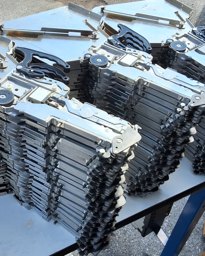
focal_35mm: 43
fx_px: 326
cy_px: 141
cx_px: 90
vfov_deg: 42.8
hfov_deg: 34.9
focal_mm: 2.91
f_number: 1.9
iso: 32
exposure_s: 1/1070
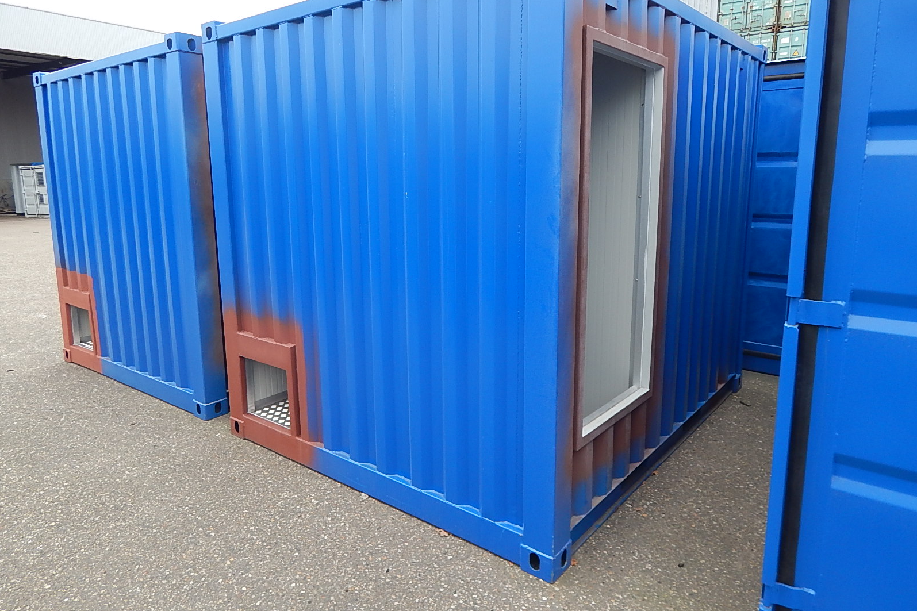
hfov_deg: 73.7
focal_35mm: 24
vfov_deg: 53.0
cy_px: 274
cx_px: 458
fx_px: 611
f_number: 3
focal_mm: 4
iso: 125
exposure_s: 1/50
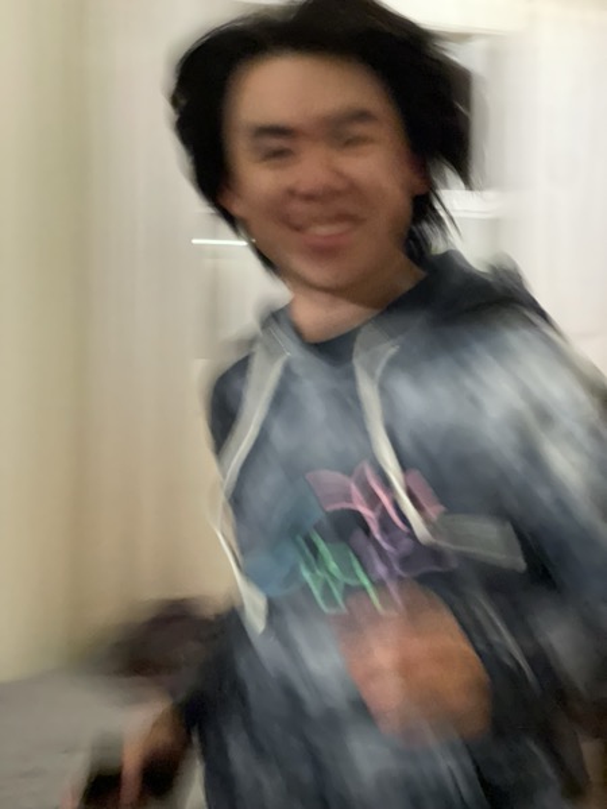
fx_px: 1496
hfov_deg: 22.9
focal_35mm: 64
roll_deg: -1.8
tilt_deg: -11.8
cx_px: 304
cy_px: 404
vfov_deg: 30.3
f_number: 2.2
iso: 1250
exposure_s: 1/24
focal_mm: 7.5
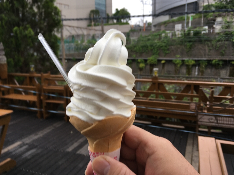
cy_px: 88
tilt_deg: -10.4
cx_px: 117
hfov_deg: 61.7
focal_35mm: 29
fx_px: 196
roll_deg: +2.6
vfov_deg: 48.2
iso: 25
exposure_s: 1/40
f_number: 2.2
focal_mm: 4.15
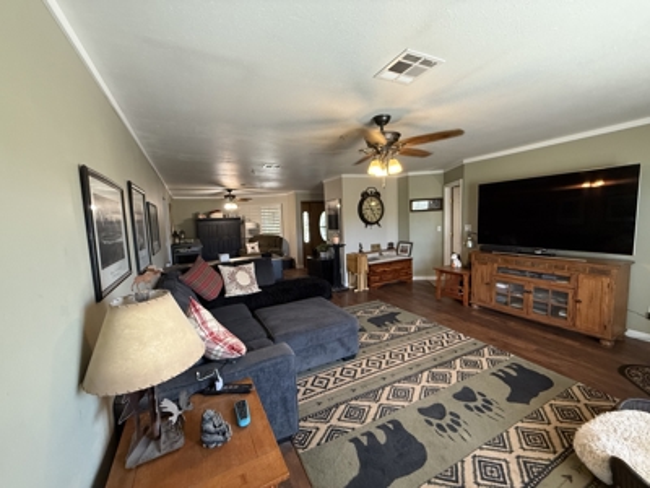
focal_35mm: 14
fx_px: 263
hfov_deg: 102.1
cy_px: 244
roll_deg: +2.2
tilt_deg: -4.7
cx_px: 325
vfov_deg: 85.7
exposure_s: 1/60
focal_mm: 2.22
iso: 400
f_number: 2.2
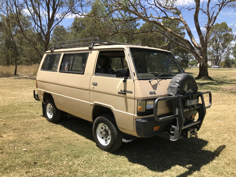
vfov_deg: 49.7
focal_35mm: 28
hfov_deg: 63.4
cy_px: 88
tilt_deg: -6.9
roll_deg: -1.7
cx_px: 118
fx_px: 191
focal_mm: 3.99
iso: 20
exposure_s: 1/1842
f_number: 1.8
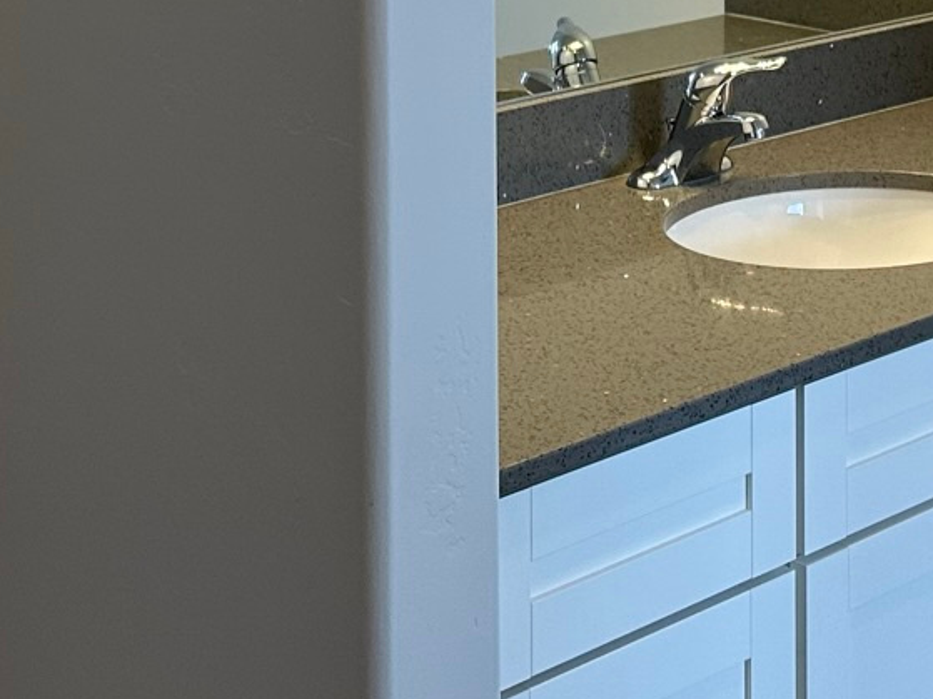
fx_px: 2371
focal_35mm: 88
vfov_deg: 15.7
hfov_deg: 22.2
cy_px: -279
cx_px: 574
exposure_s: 1/161
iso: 100
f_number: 1.78
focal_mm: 6.86
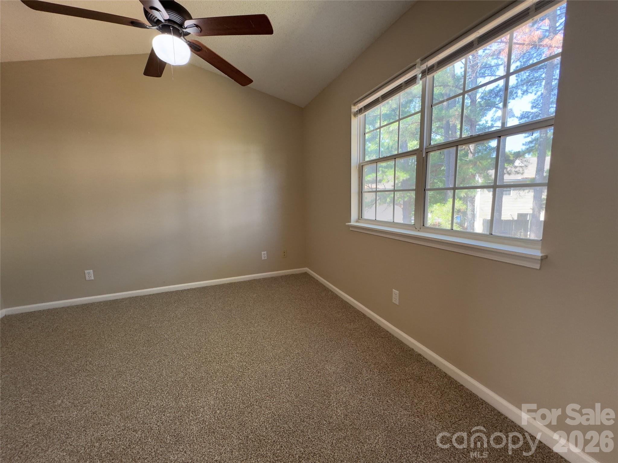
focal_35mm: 14
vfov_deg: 85.7
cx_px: 309
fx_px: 250
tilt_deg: -9.0
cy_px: 232
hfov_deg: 102.1
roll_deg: +1.2
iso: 160
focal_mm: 2.22
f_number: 2.2
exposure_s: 1/60
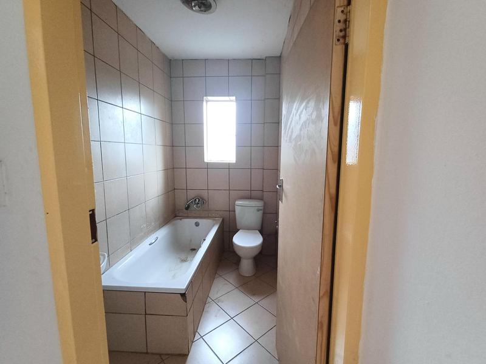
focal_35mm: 16
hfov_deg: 94.5
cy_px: 182
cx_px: 243
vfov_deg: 78.1
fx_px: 225
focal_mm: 1.64
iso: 125
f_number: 2.2
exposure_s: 1/50.3
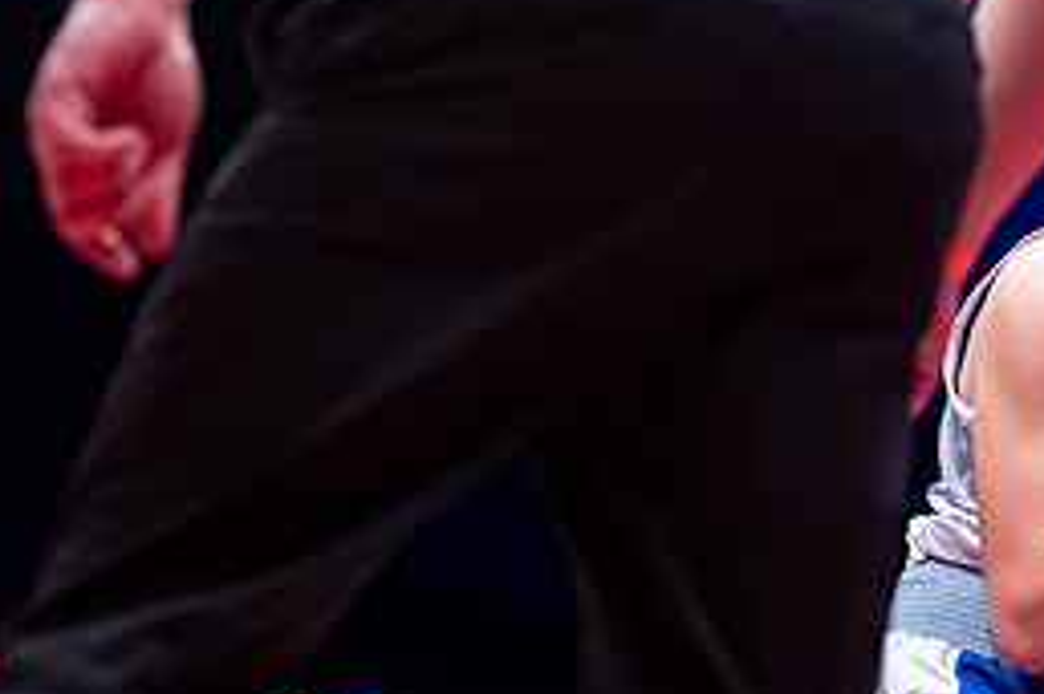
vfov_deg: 8.7
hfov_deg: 12.8
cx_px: 1170
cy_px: 335
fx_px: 4579
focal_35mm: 158
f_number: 2.8
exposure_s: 1/800
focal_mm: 70
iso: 3200
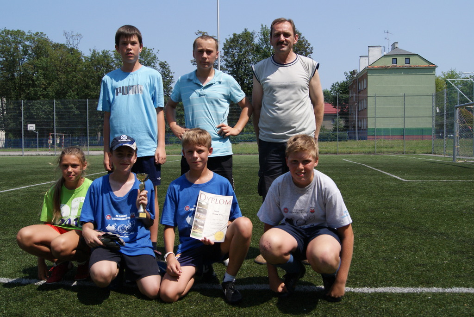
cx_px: 237
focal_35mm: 36
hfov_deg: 53.1
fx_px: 474
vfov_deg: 37.0
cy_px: 158
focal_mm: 24
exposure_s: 1/2000
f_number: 6.3
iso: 400
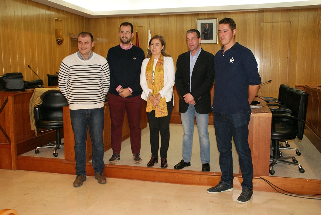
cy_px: 108
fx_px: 321
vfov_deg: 36.9
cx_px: 160
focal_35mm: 36
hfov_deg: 53.1
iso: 400
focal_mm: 24
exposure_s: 1/60
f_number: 5.6
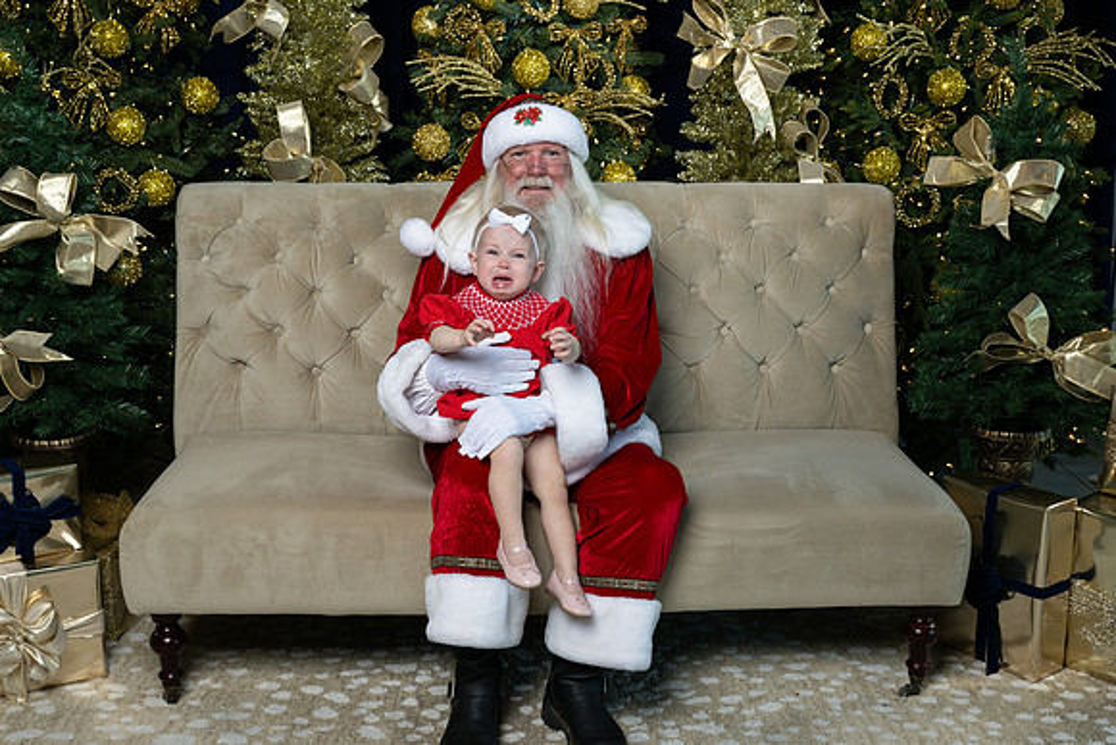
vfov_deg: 31.2
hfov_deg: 45.4
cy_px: 372
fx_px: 1333
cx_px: 558
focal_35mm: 43
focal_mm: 43
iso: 400
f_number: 7.1
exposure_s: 1/60
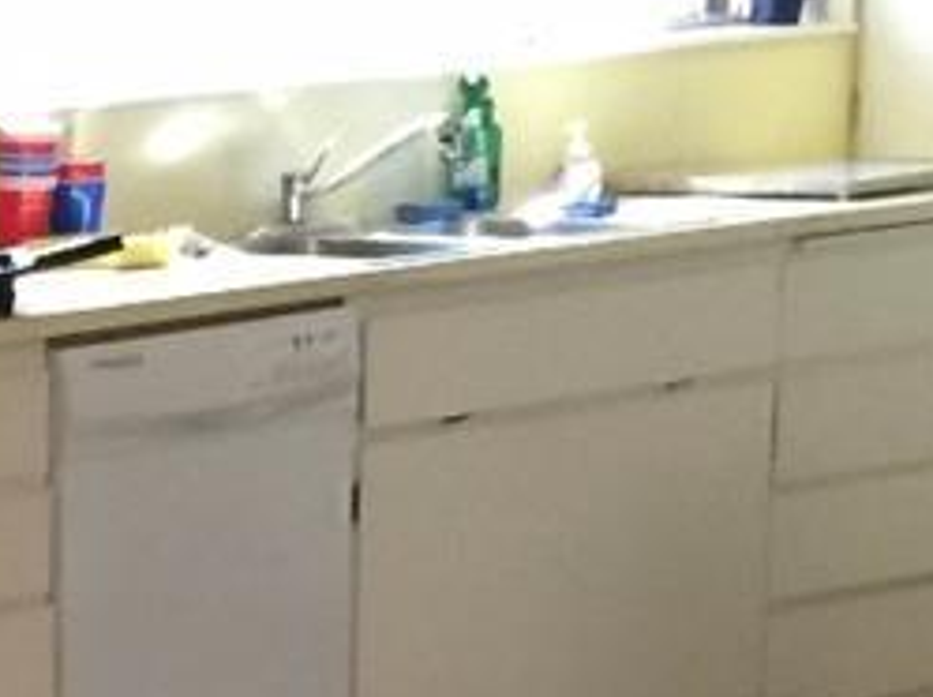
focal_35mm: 175
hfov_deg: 10.0
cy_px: 839
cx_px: -1218
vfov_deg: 8.4
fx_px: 4710
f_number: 2.2
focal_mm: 4.15
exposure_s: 1/10
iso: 125
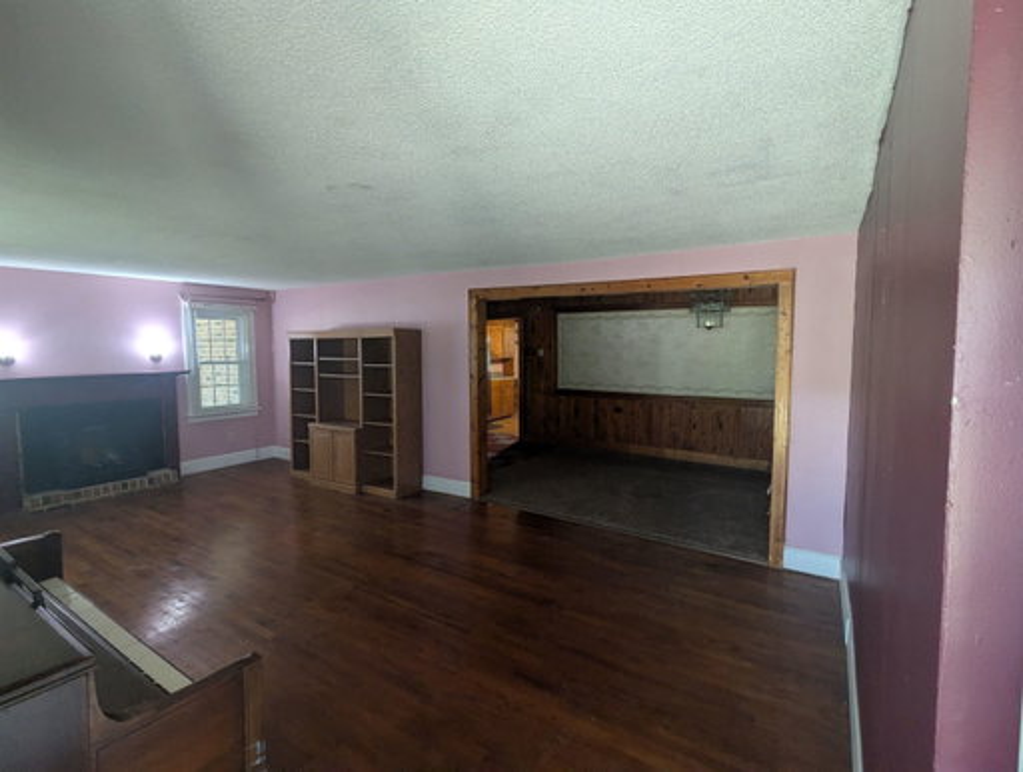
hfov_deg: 94.4
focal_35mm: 16
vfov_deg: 78.3
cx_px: 512
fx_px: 474
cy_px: 386
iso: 325
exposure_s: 1/34.3
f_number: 2.2
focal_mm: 2.35
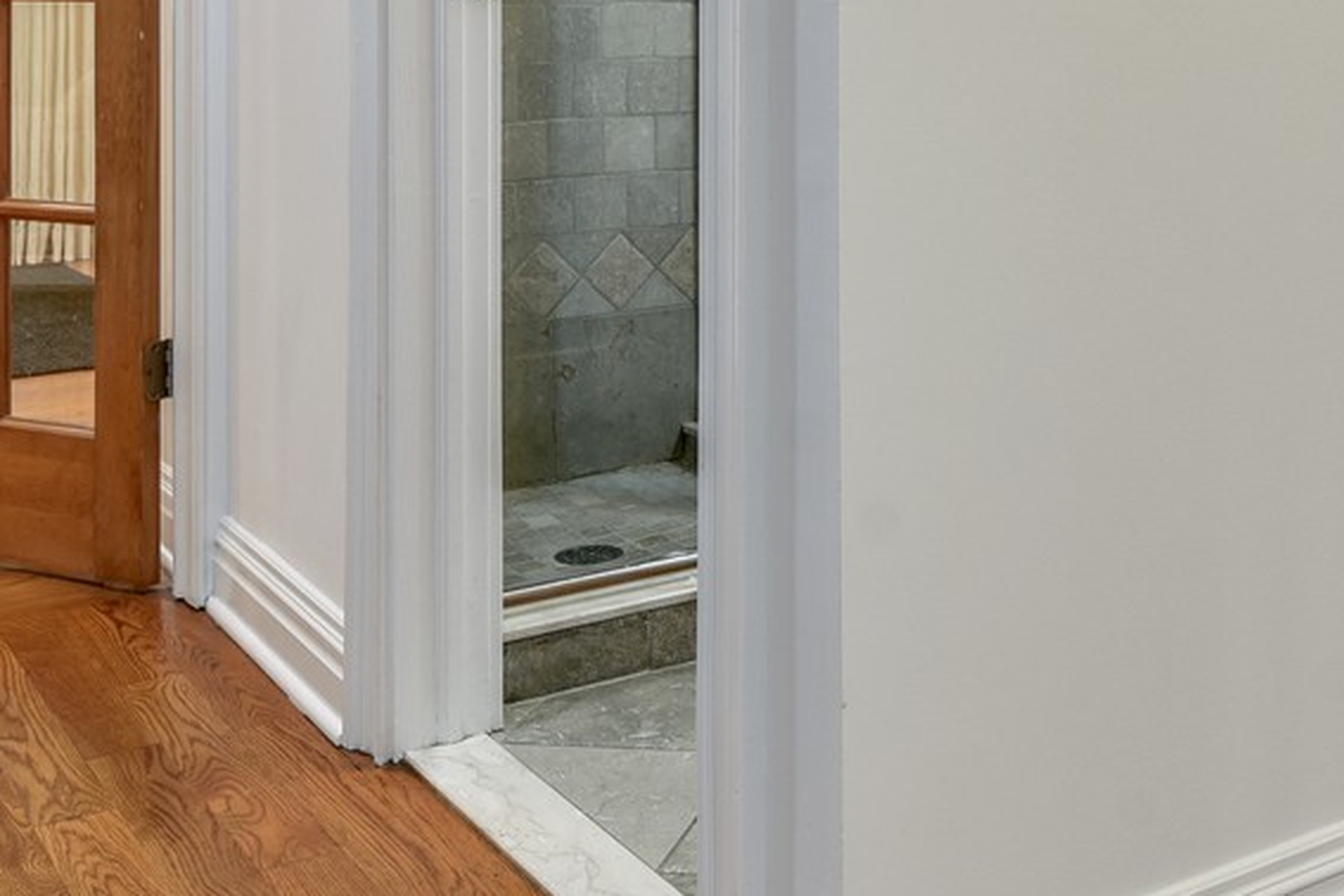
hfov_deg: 35.7
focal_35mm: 54
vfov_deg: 23.8
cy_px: -31
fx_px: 2016
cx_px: 1067
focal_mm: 17
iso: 400
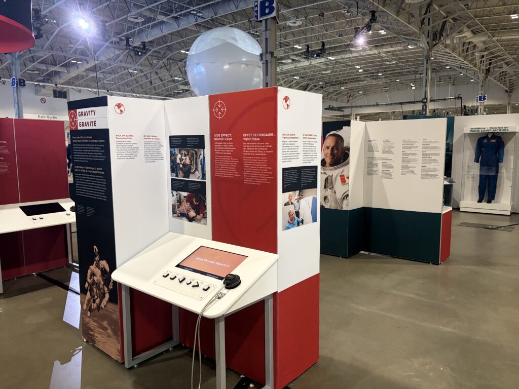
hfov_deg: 67.3
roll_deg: +1.2
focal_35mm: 26
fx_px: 390
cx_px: 260
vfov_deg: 53.1
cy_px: 194
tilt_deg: -7.1
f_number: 1.6
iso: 400
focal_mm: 5.96
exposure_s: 1/60
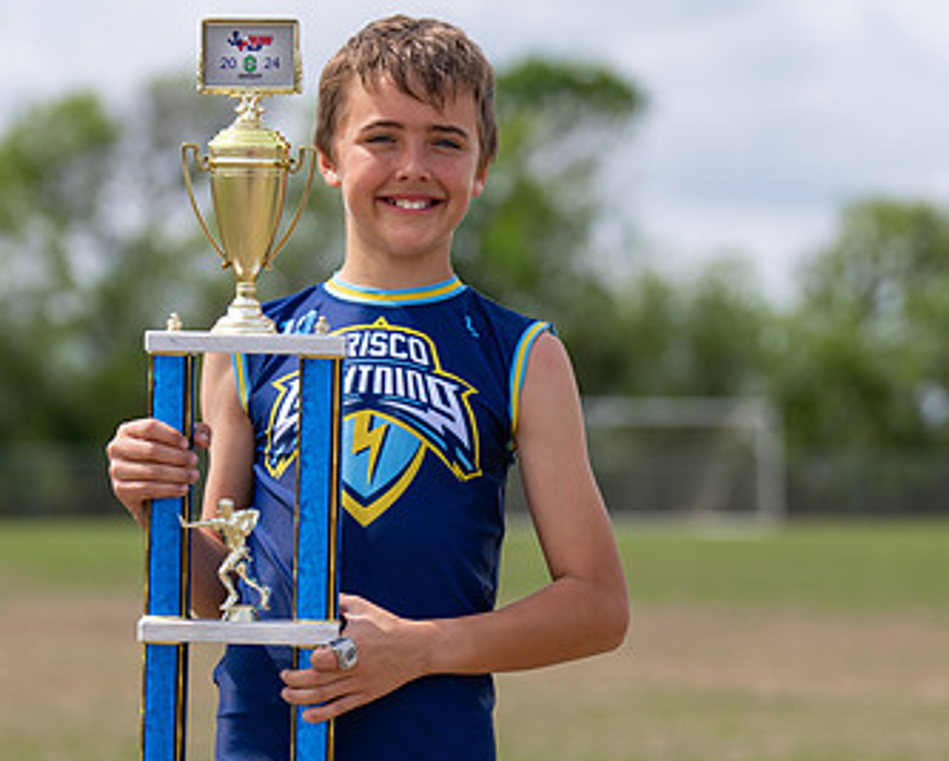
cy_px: 467
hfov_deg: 10.3
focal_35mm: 188
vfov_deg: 8.2
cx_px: 410
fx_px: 5285
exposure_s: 1/2000
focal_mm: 93
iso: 100
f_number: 2.8
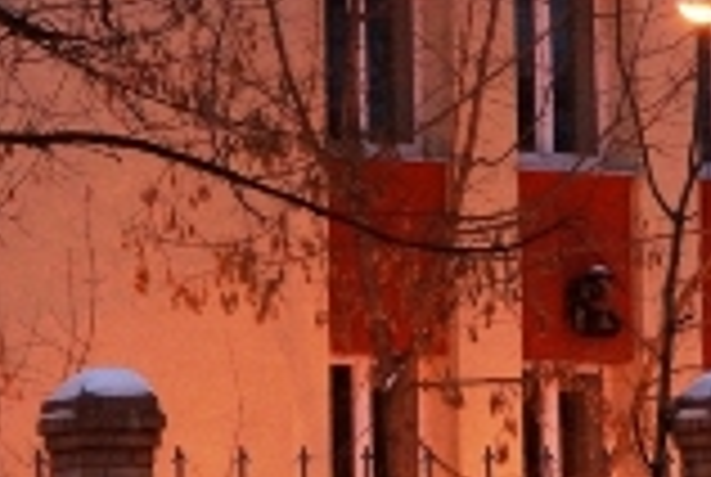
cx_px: 360
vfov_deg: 4.6
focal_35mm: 297
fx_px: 5877
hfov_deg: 6.9
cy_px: 52
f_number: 5.6
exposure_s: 1/30
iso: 2000
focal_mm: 70
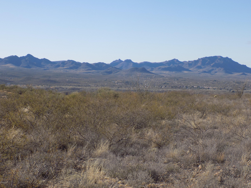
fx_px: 508
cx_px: 126
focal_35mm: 70
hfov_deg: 27.8
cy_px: 94
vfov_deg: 21.0
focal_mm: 12.5
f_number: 4.2
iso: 80
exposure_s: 1/640
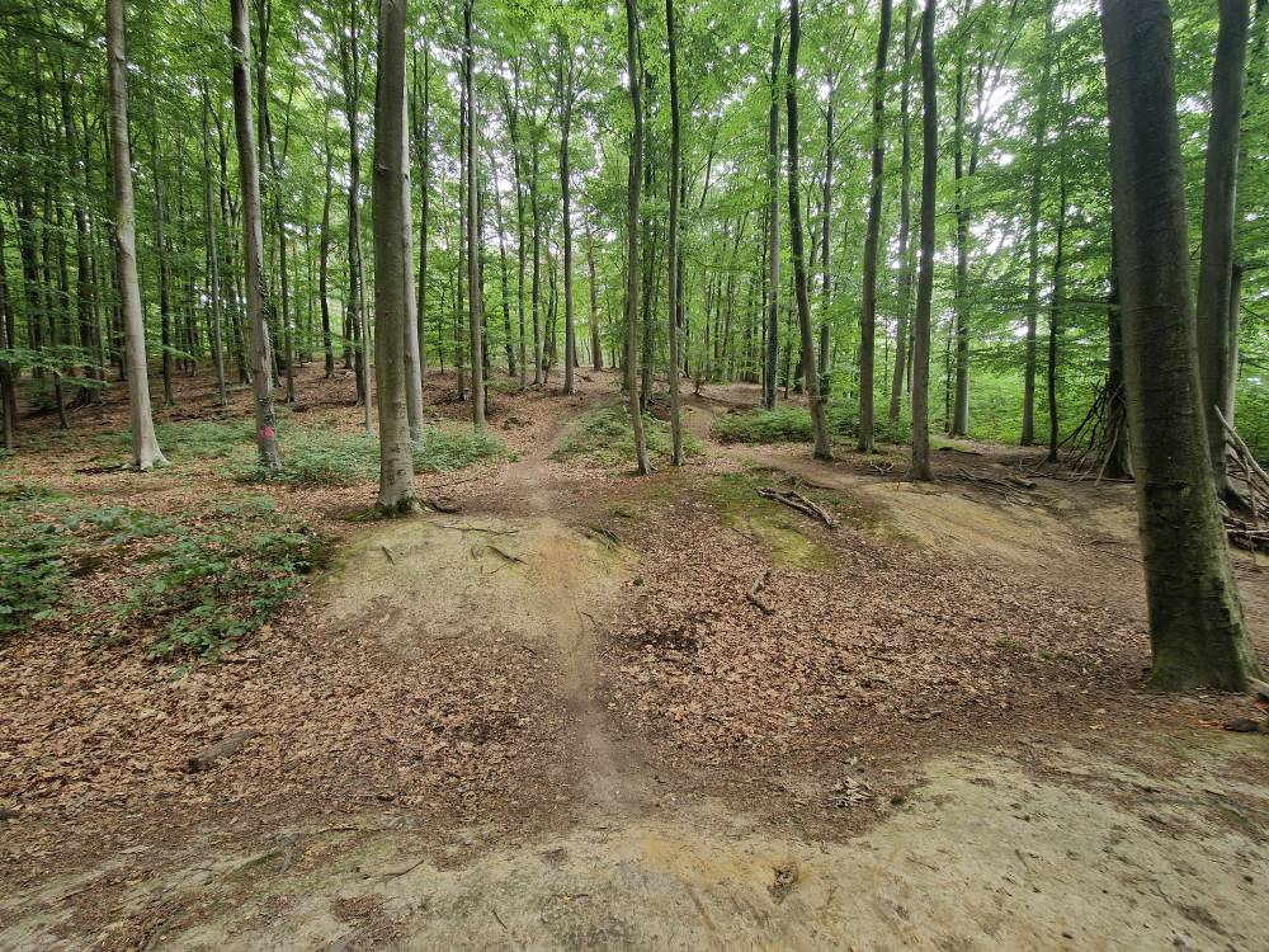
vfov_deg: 89.9
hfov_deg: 106.2
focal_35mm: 13
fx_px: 477
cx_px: 634
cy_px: 476
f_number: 2.2
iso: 125
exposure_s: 1/50
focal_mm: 2.2
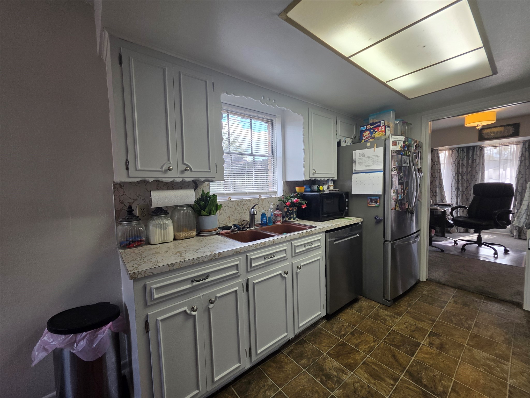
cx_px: 265
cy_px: 199
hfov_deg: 106.2
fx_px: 199
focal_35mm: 13
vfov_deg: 89.9
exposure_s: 1/120
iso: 50
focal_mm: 2.2
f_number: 1.9
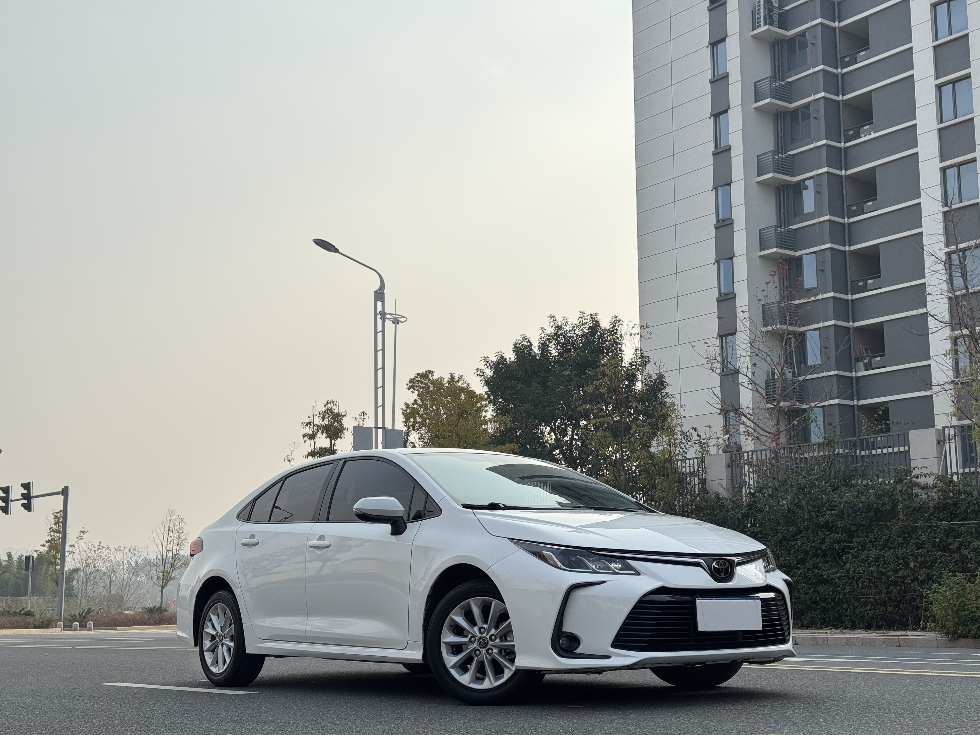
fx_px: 1359
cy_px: 368
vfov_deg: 30.3
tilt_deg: +10.1
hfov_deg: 39.7
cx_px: 490
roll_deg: +0.3
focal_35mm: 48
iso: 64
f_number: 1.78
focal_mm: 6.76
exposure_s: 1/3096
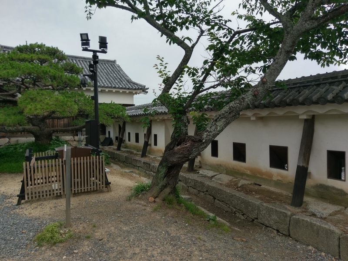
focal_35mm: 26
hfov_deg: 67.3
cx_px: 174
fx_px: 261
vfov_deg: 53.1
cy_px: 130
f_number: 1.8
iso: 100
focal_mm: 4.58
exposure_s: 1/2182
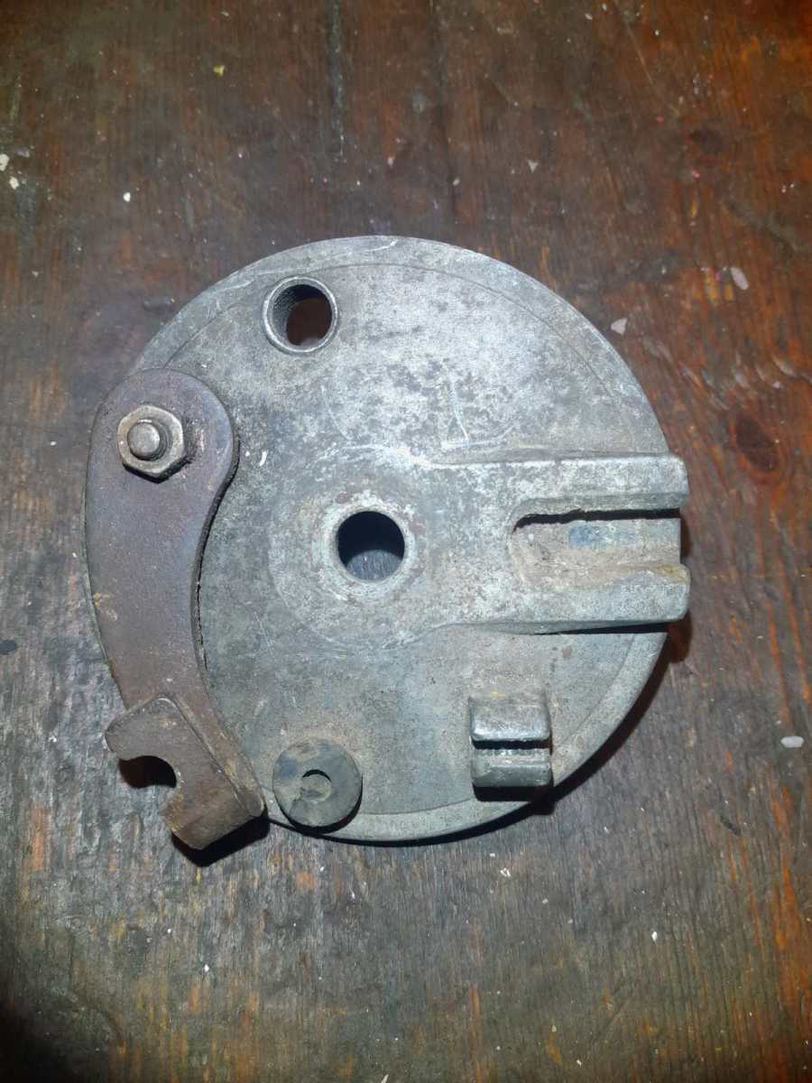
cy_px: 542
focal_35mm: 26
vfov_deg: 67.3
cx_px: 406
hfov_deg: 53.1
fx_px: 813
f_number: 1.8
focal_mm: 4
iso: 125
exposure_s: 1/50
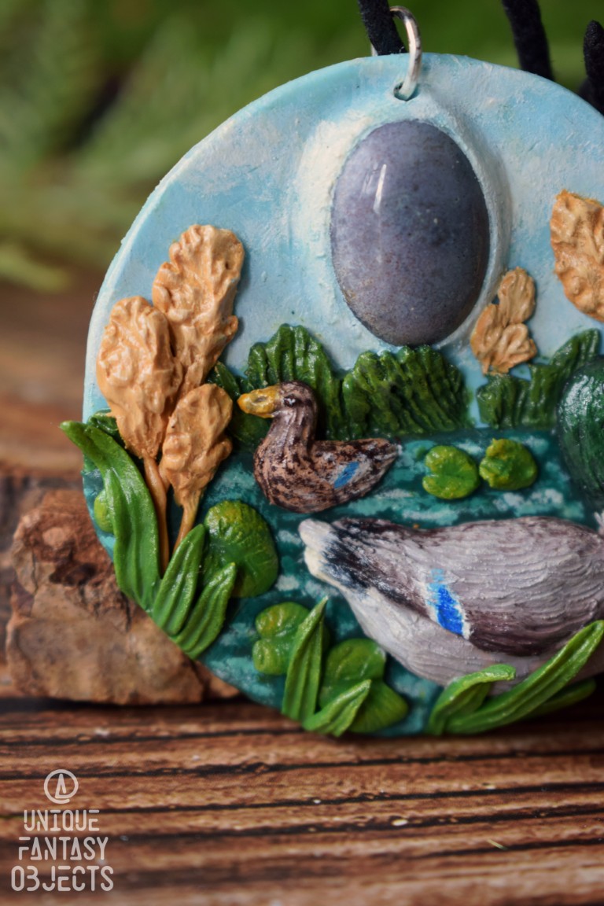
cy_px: 453
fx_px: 2076
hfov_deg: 16.6
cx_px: 302
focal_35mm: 82
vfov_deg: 24.6
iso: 400
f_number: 5.6
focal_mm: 55
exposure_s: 1/60
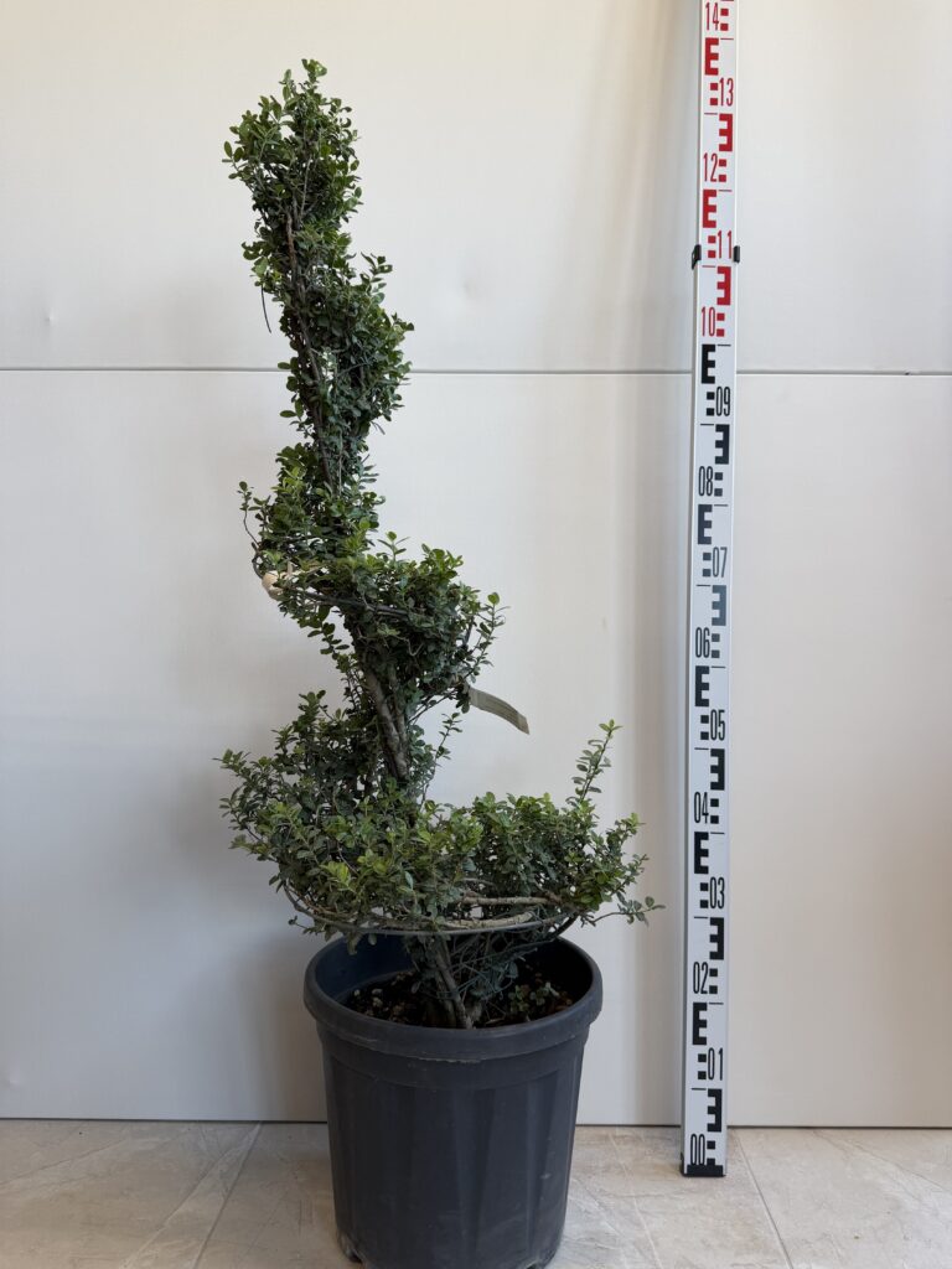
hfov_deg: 56.8
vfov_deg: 71.6
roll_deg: -0.3
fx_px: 880
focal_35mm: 24
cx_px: 476
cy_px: 634
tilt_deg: -2.3
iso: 100
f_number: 1.78
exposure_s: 1/100
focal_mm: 6.76
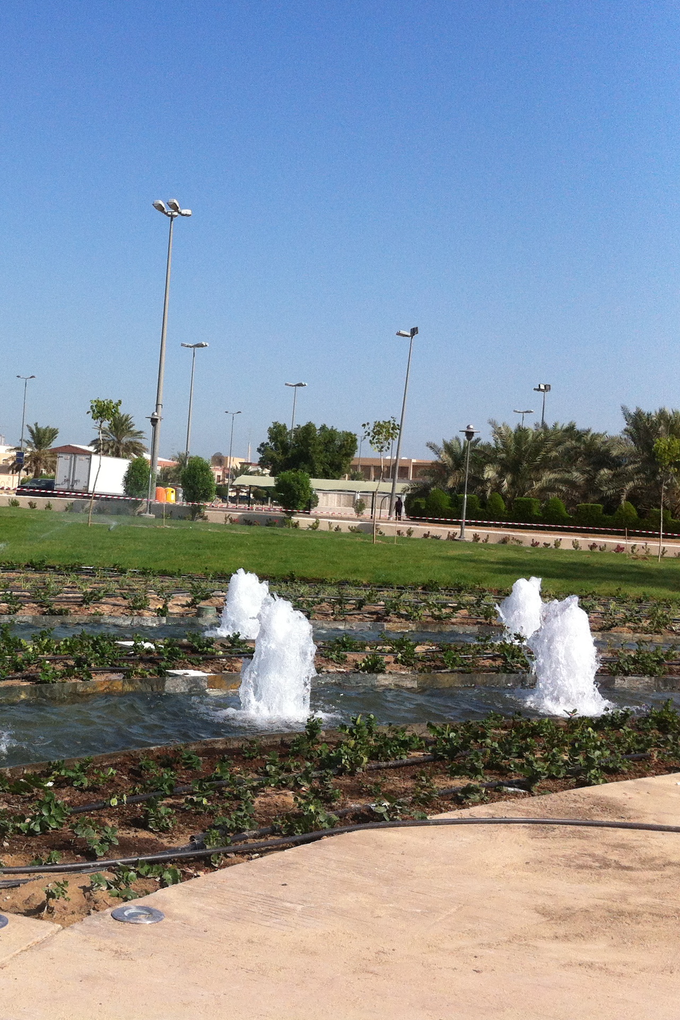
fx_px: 1388
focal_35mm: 49
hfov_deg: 26.8
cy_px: 509
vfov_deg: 40.3
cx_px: 93
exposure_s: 1/2287
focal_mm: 3.85
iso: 80
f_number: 2.8
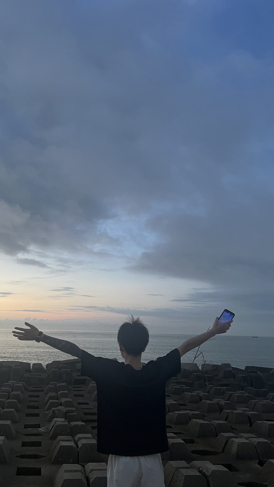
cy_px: 247
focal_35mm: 29
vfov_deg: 66.1
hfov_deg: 39.8
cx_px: 96
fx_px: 375
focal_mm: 5.7
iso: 200
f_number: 1.5
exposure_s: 1/60
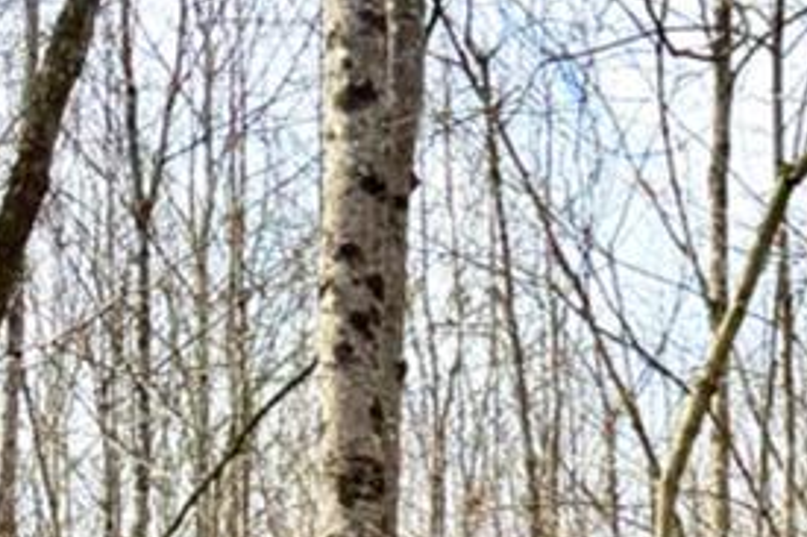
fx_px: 3047
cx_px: 1304
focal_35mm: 136
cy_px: 1272
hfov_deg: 13.9
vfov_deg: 9.1
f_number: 1.78
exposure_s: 1/1553
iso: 100
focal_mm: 6.76
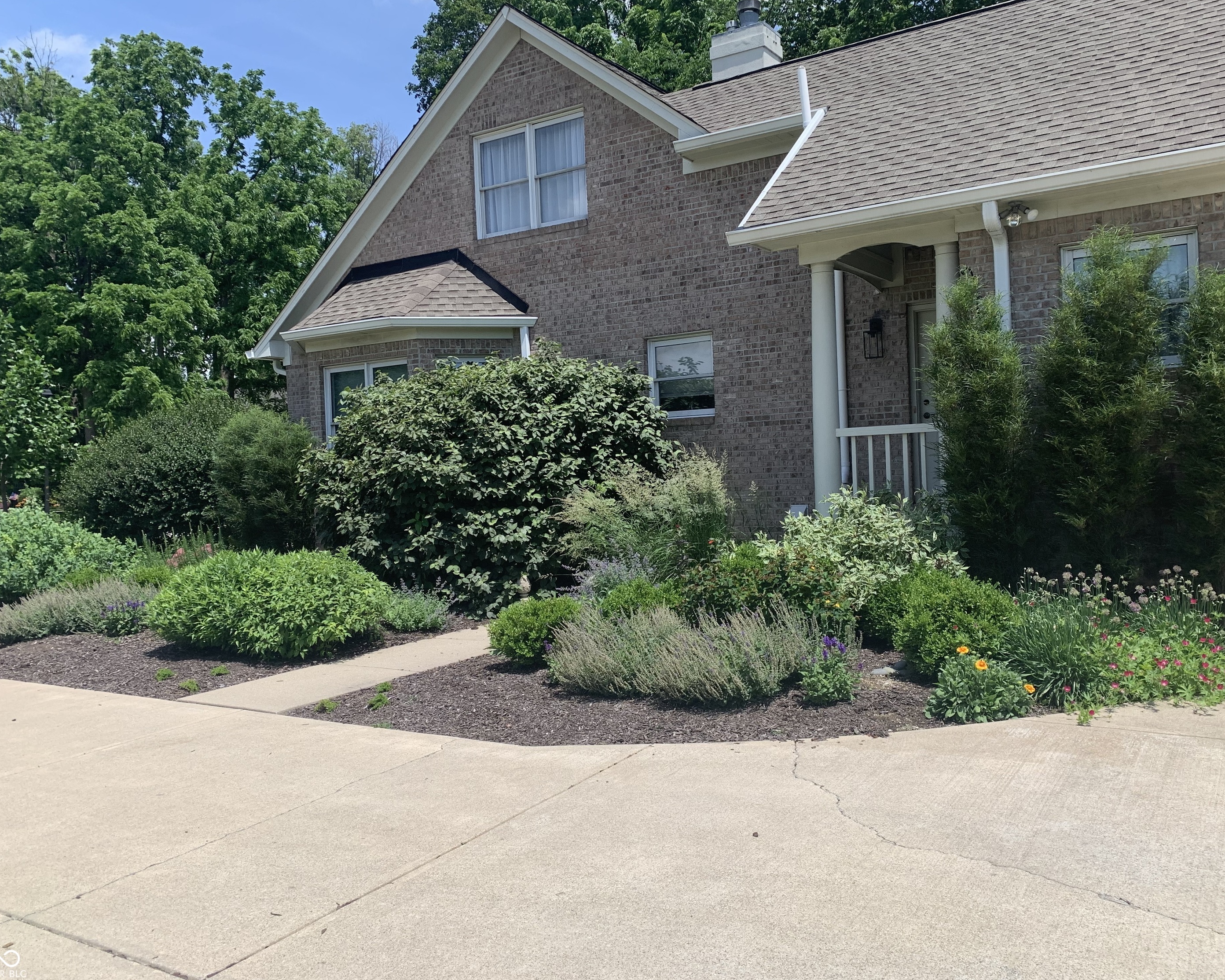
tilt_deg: +2.8
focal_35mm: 28
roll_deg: +2.7
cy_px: 482
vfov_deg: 51.5
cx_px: 638
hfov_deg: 62.2
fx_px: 1015
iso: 25
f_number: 1.8
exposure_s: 1/2075
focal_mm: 4.25
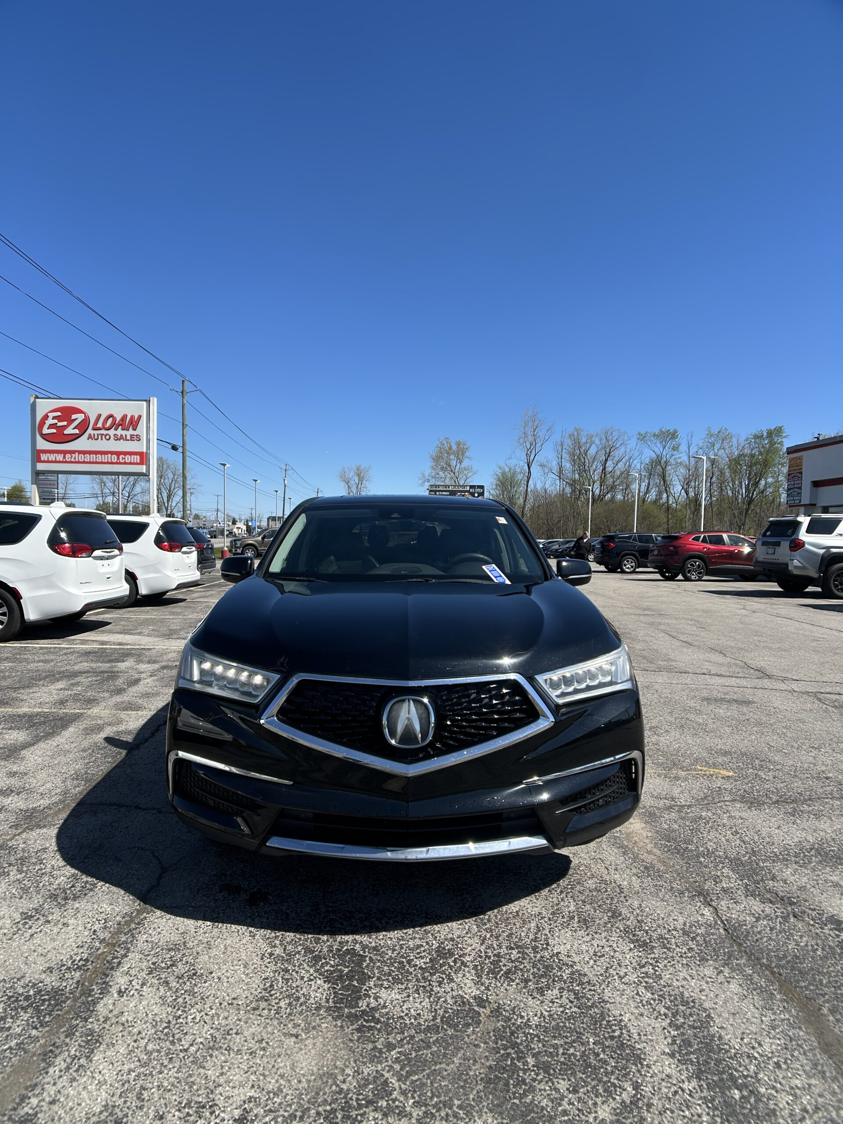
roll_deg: +0.8
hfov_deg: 53.1
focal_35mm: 26
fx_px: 844
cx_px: 422
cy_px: 562
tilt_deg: -2.7
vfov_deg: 67.3
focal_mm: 5.7
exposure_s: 1/3077
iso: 50
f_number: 1.5
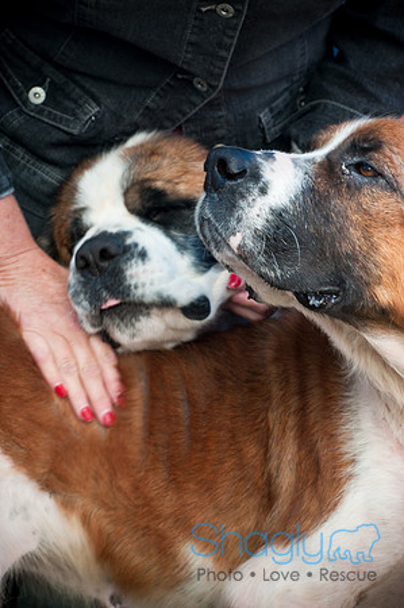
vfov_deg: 27.0
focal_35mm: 75
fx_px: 1265
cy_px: 304
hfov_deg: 18.1
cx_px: 202
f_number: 6.3
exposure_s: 1/160
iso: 200
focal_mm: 50
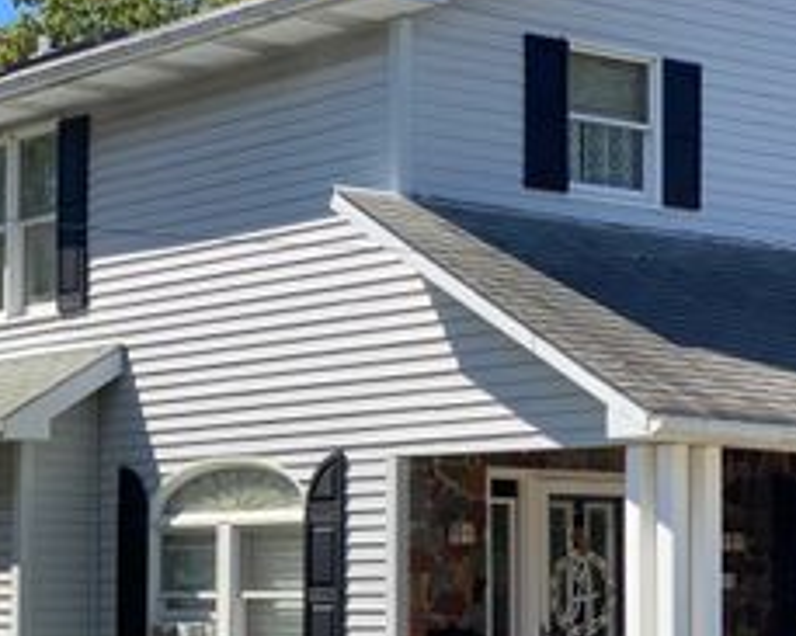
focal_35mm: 111
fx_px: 2614
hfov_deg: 17.3
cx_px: 386
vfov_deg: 13.8
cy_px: 485
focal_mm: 6
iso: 20
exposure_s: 1/1142
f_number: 2
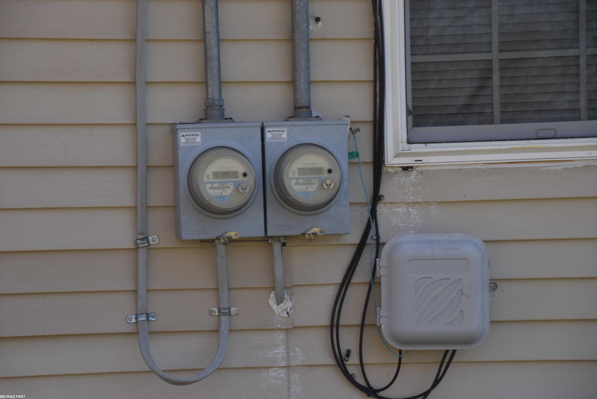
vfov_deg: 10.0
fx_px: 2290
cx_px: 298
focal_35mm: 138
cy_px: 200
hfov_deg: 14.9
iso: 100
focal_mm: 92
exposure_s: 1/200
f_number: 7.1
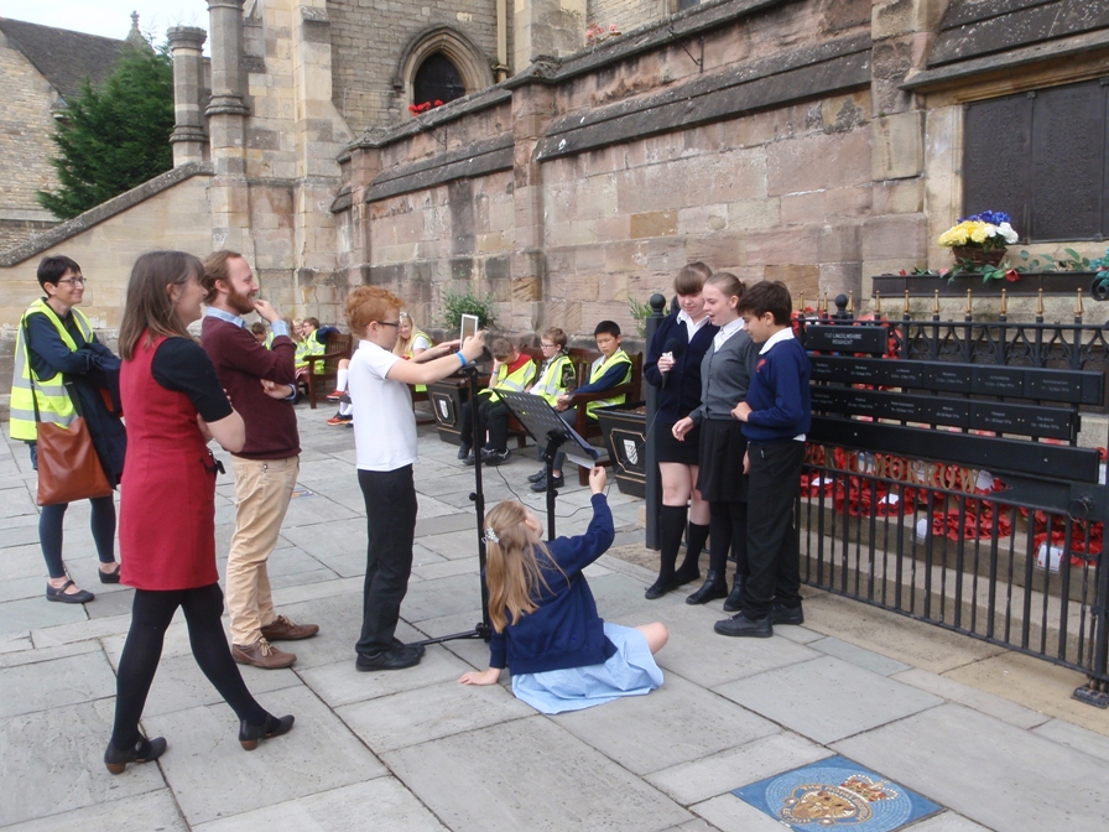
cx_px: 593
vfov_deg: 44.2
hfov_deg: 56.8
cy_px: 420
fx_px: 1025
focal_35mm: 32
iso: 64
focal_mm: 5
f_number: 4
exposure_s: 1/200
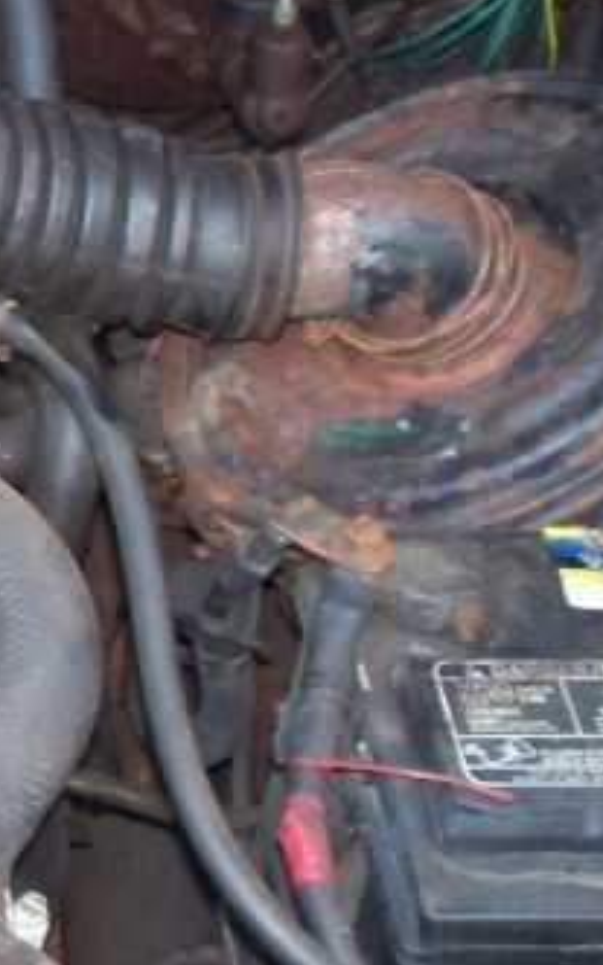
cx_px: -722
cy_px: 128
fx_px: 3101
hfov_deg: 10.0
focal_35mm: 118
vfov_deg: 17.5
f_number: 2.8
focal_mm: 7.5
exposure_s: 1/30
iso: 200
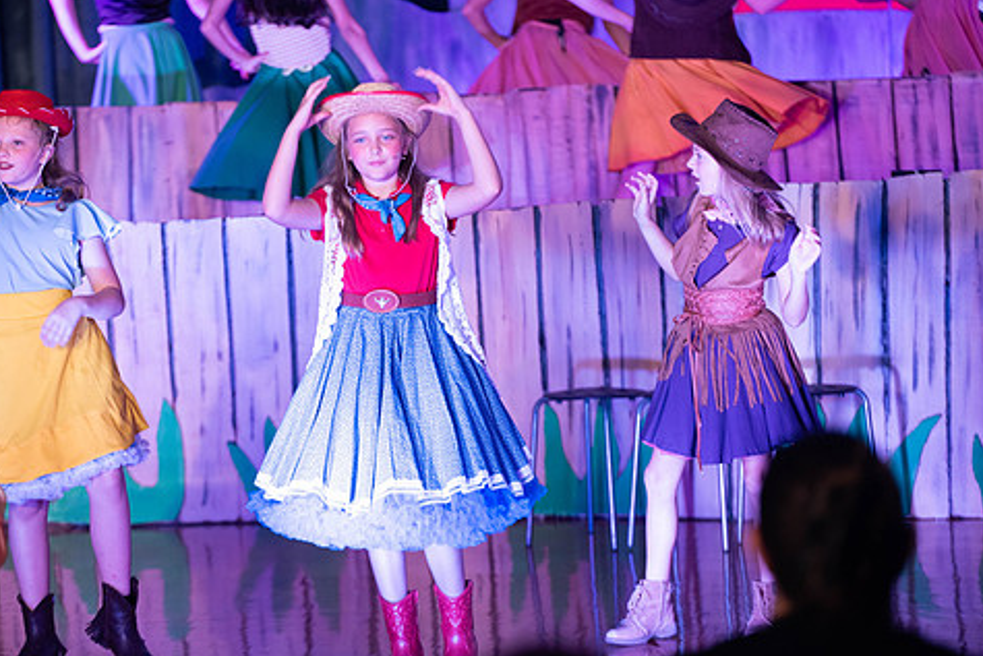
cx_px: 389
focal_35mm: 177
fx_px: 4834
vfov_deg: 7.8
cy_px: 268
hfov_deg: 11.6
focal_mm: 145
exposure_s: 1/160
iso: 720
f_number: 2.8
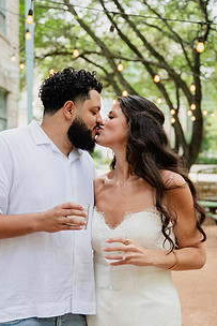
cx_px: 77
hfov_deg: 20.0
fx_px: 614
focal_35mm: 68
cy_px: 205
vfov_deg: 29.5
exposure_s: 1/200
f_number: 3.2
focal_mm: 46
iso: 400
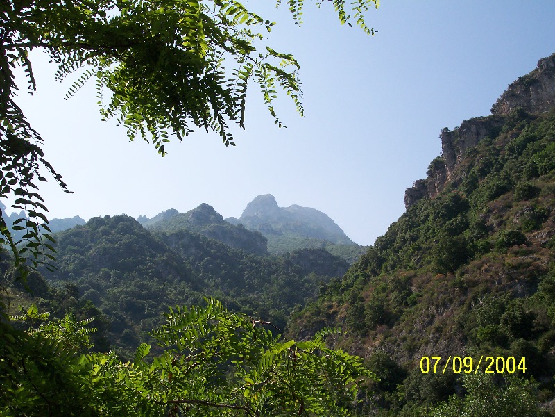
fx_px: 609
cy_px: 208
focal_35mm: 38
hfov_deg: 49.0
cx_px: 278
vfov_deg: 37.7
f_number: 4.8
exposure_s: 1/700
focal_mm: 8
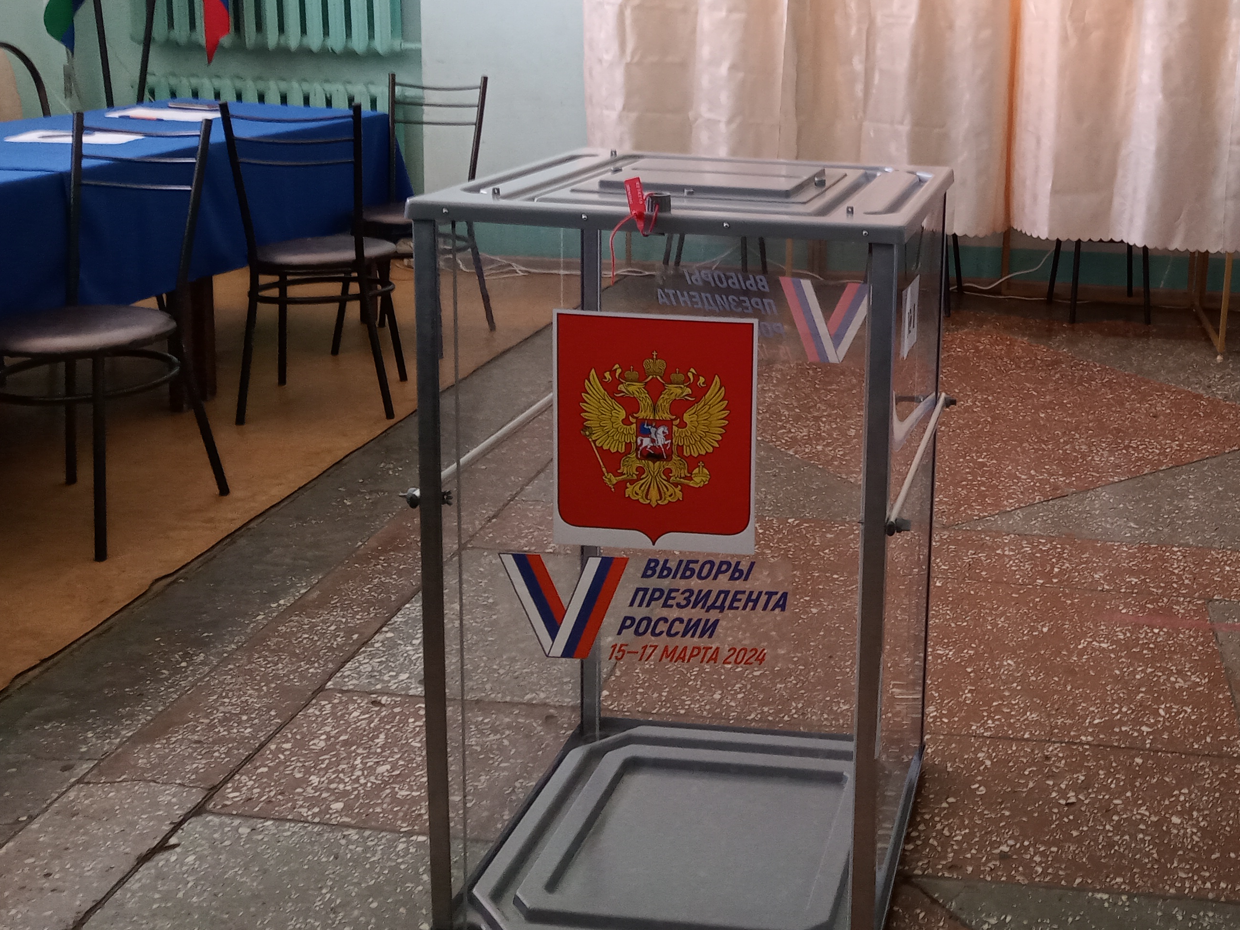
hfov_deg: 40.4
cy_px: 222
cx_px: 988
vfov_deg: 31.6
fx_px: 1612
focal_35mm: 45
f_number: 2.2
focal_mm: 3.37
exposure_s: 1/33.3
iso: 183
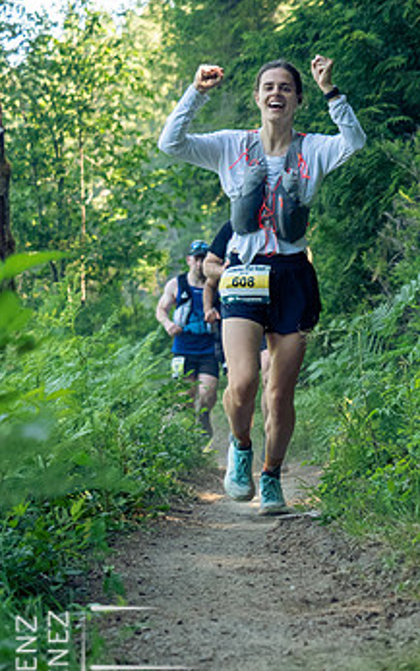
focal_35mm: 110
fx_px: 2014
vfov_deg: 18.9
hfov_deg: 11.9
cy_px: 379
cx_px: 311
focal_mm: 40
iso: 2500
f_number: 2.8
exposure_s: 1/1000
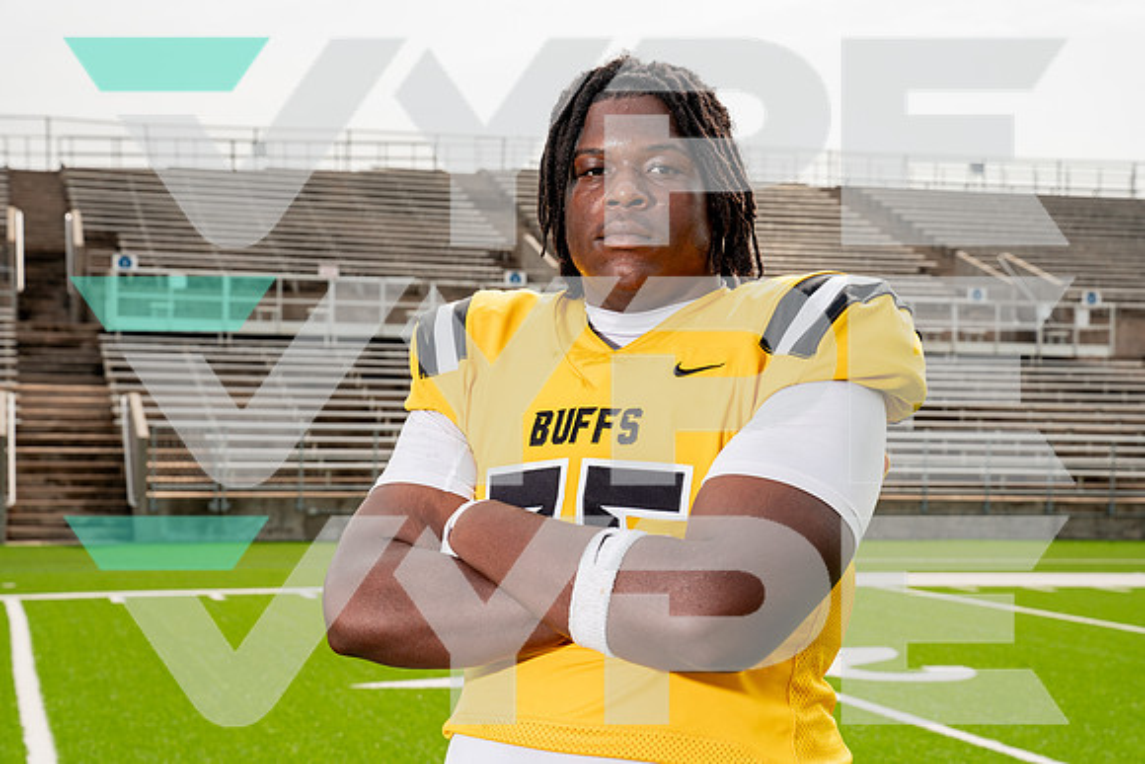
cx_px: 572
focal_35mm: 60
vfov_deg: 22.6
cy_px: 382
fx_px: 1909
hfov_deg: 33.4
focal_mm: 60
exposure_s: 1/250
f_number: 8
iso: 100
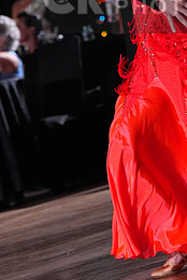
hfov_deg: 3.6
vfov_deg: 5.4
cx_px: 180
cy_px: -2
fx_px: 2976
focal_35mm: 383
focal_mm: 172
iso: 6400
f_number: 5
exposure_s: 1/400
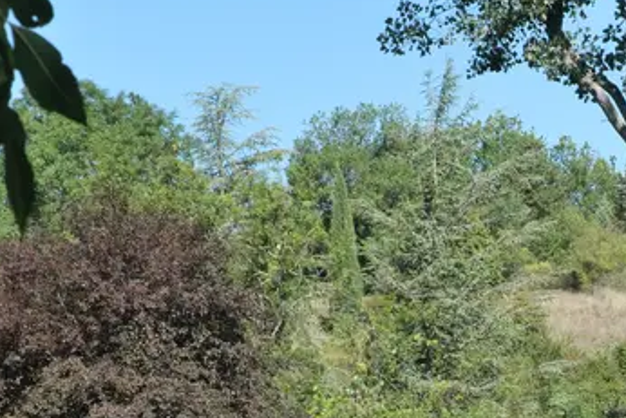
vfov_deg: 9.9
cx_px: 738
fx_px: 2314
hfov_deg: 14.9
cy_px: 701
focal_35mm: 133
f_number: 9
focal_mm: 24.3
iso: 125
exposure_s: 1/300
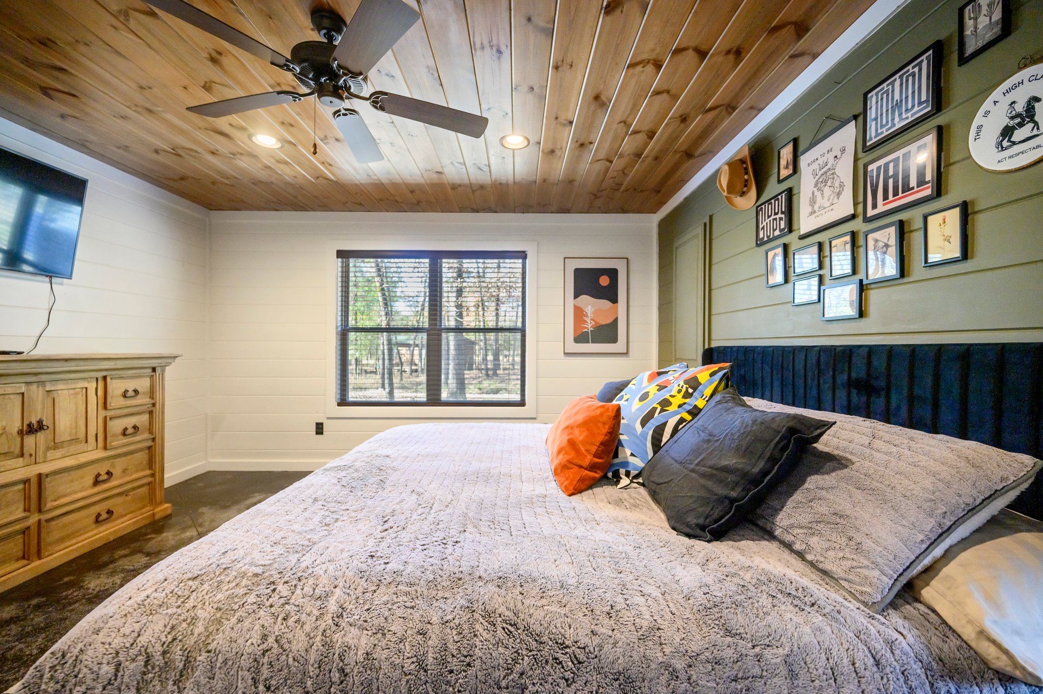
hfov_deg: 104.3
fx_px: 405
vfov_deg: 81.1
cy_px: 347
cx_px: 522
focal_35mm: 14
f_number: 4
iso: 500
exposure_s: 1/80
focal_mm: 14
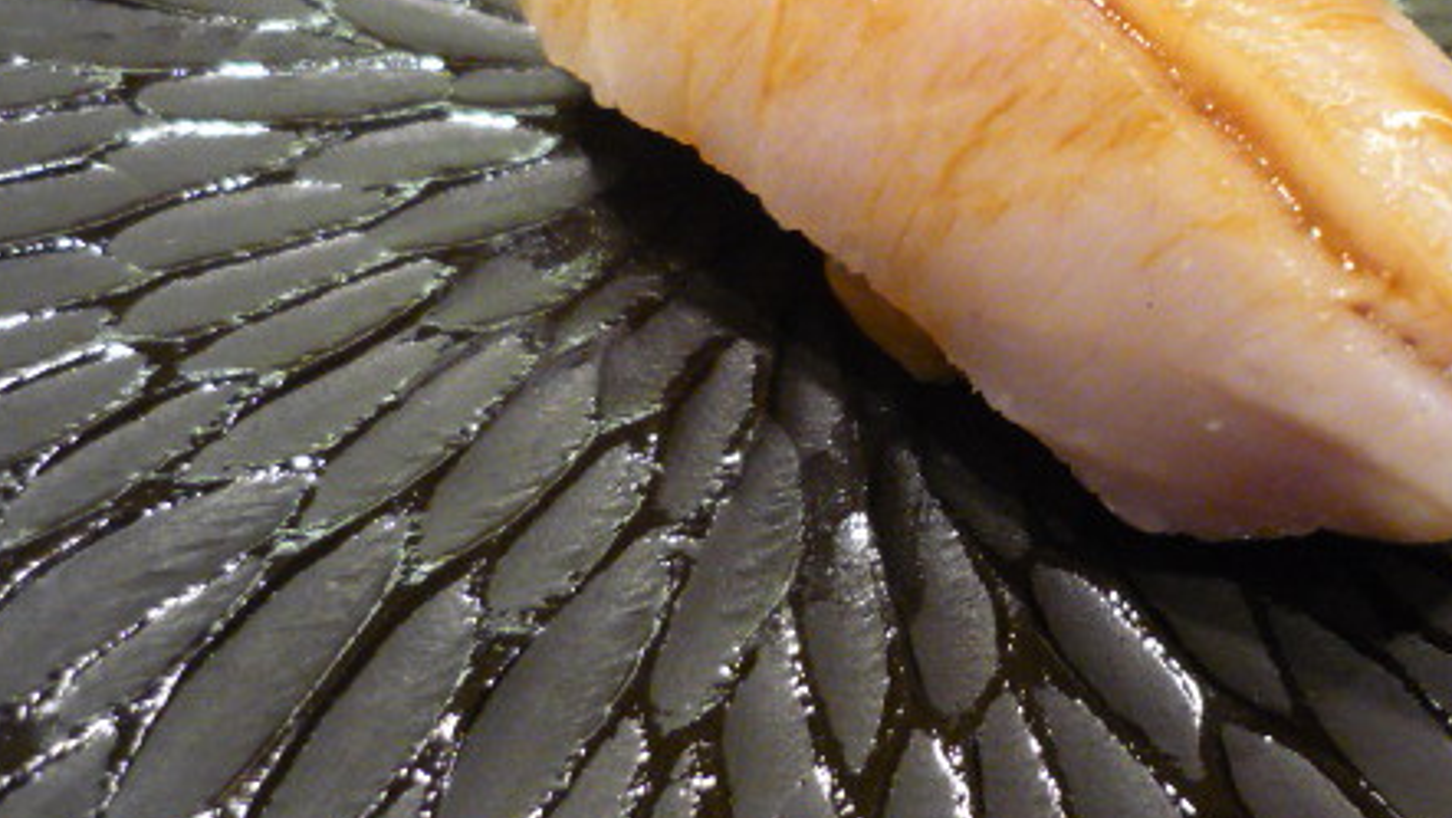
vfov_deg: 23.0
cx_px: 1009
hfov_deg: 39.2
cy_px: 263
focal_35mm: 52
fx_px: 2003
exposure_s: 1/20
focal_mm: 5.5
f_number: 2.8
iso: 400
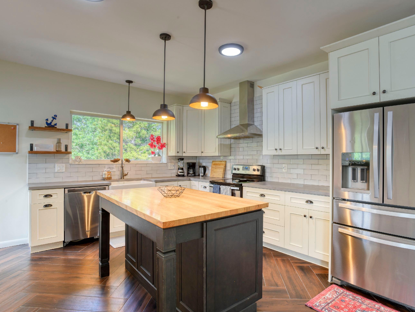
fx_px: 228
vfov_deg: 68.7
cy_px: 158
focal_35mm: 19
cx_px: 218
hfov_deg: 84.6
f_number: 13
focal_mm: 17
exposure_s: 1/13
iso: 200
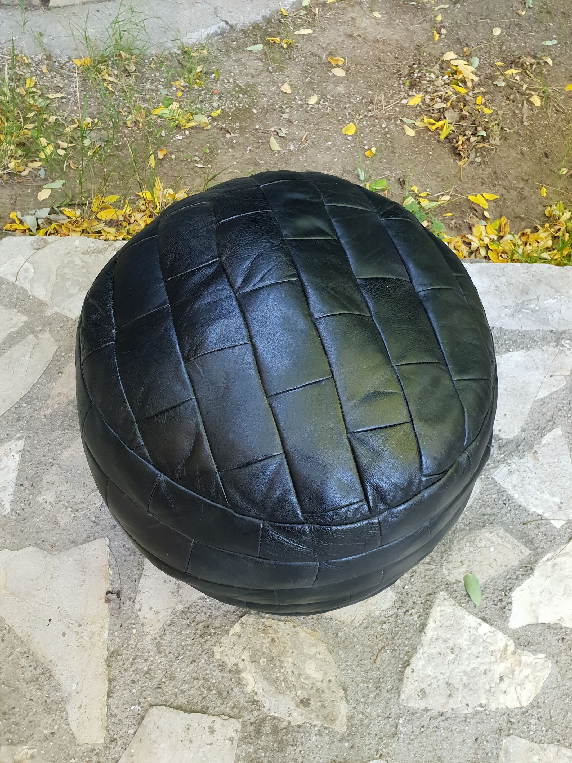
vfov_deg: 67.3
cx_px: 286
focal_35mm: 26
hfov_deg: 53.1
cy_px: 382
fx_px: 573
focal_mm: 4.3
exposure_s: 1/50
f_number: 2.4
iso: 250
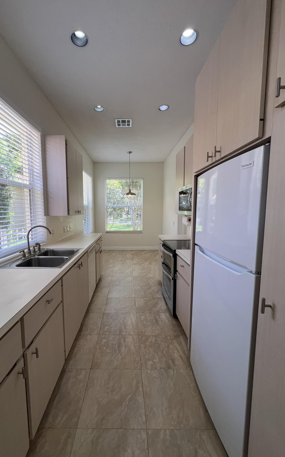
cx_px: 124
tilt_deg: -5.3
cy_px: 230
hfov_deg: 78.2
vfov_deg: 105.3
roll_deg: +0.4
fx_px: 174
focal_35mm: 14
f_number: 1.8
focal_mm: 1.57
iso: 64
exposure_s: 1/120
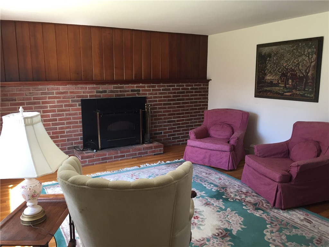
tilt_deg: -7.7
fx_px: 276
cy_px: 124
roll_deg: -0.9
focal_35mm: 29
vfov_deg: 48.2
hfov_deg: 61.7
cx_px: 164
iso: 32
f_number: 2.2
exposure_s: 1/30
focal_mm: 4.15
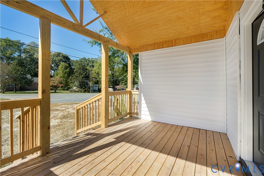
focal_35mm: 16
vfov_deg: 73.7
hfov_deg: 96.8
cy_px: 88
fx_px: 117
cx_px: 132
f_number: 6.3
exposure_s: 1/80
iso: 200
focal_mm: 16
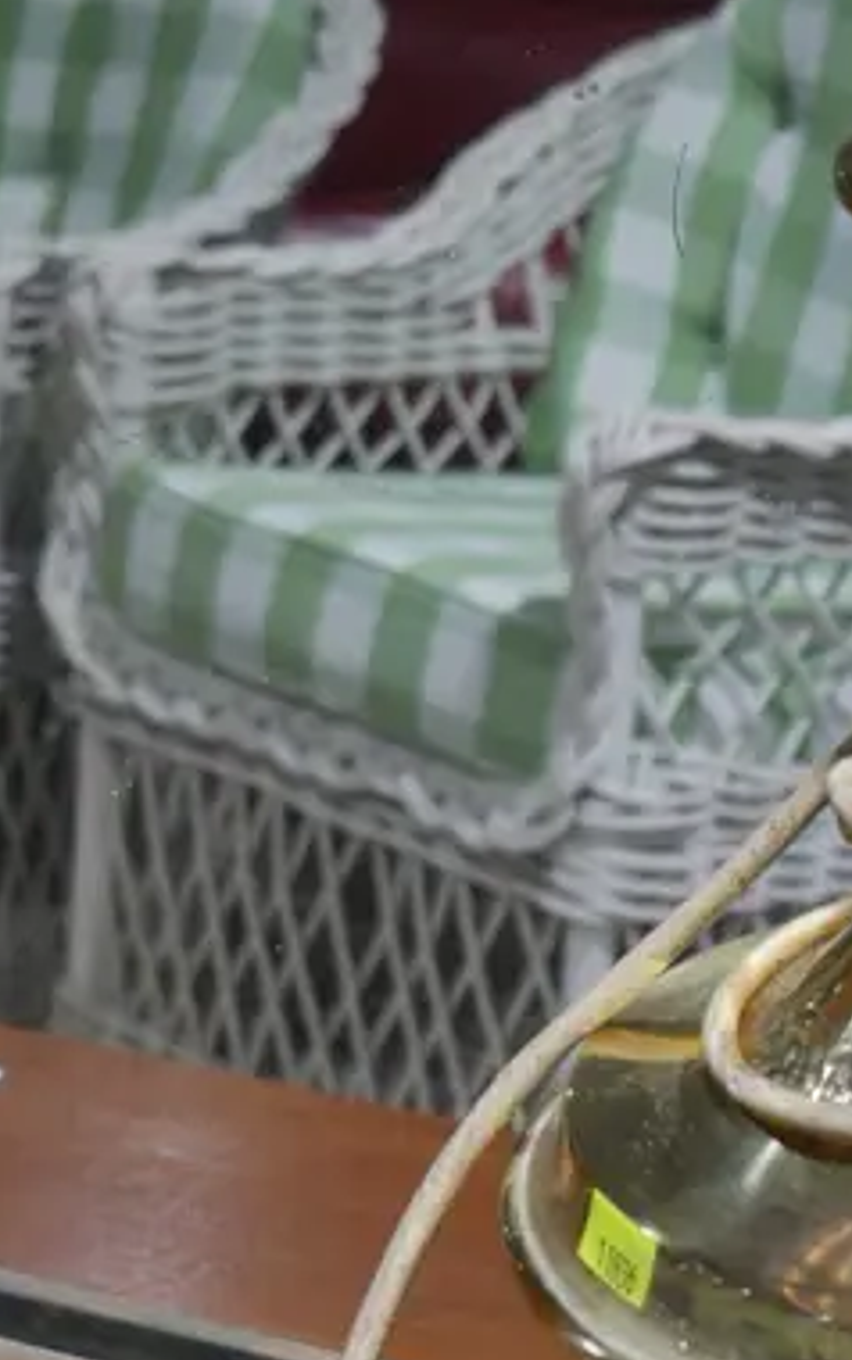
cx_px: 1027
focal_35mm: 137
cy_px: 945
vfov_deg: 15.2
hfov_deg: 9.5
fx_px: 5082
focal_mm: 24
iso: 320
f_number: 5.2
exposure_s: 1/60
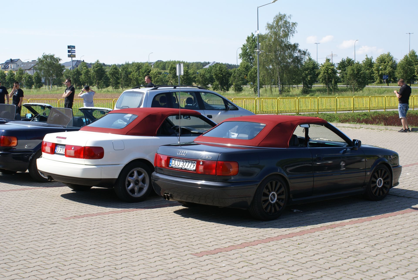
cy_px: 140
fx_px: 610
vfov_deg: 25.8
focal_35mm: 52
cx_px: 209
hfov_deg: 37.8
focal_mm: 35
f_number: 9
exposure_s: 1/160
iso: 100
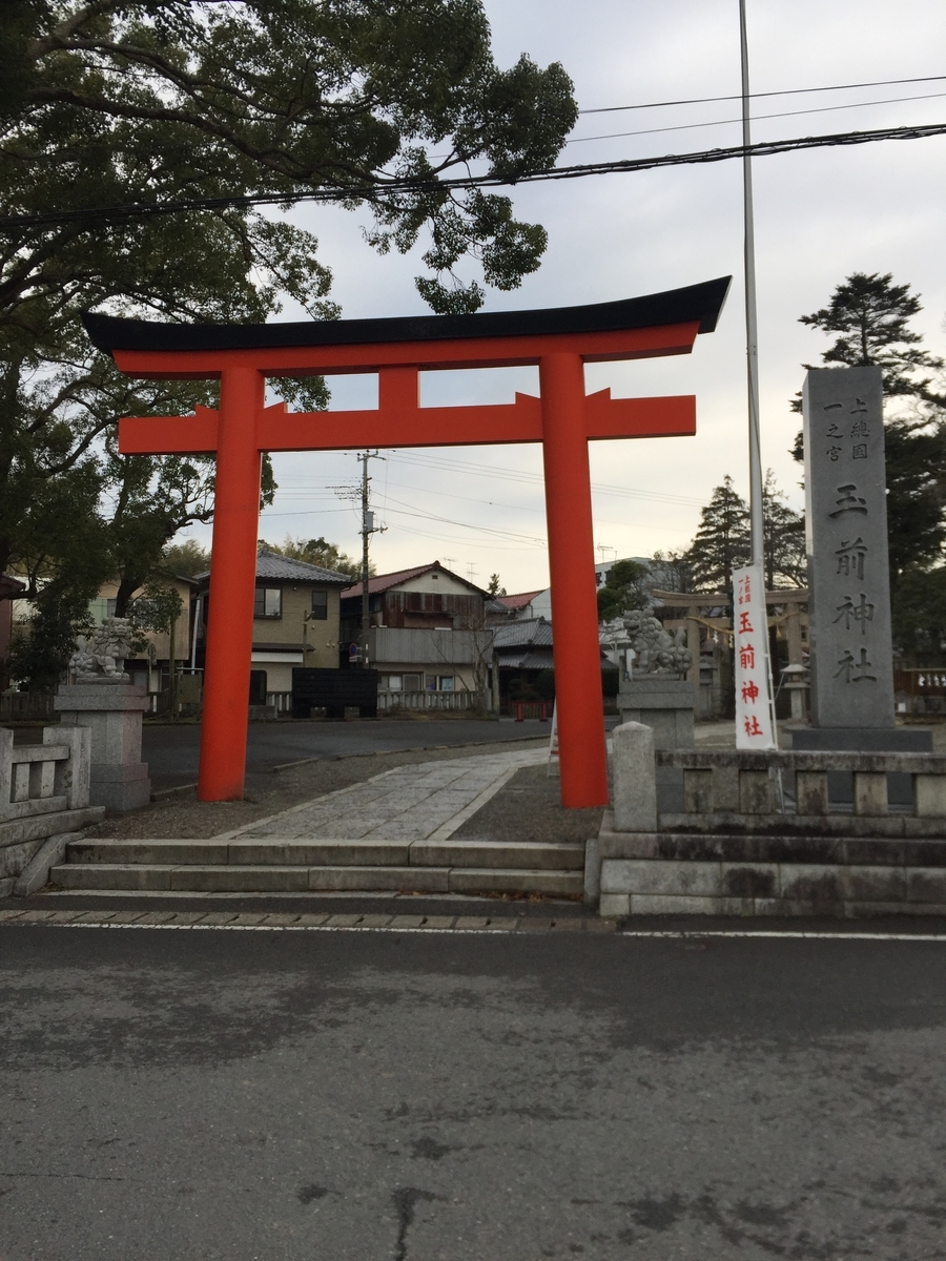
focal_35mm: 29
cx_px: 473
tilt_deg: +6.1
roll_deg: -0.2
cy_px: 630
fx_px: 1057
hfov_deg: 48.2
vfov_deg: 61.7
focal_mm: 4.15
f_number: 2.2
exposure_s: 1/388
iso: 32
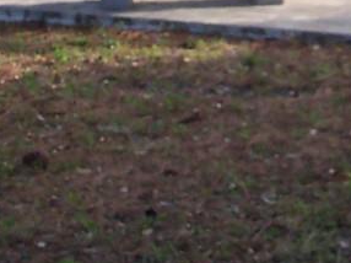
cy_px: -221
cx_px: 525
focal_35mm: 196
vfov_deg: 7.3
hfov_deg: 9.8
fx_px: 1986
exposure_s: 1/160
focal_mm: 6.3
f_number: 3
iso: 80
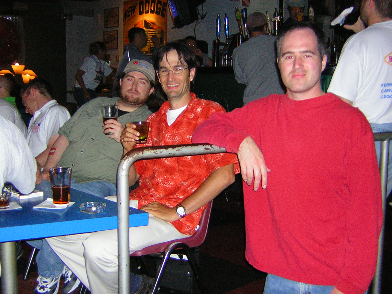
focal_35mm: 47
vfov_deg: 30.9
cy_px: 147
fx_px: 532
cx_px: 196
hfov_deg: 40.4
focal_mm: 6.1
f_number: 2.9
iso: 158
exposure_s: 1/60.1
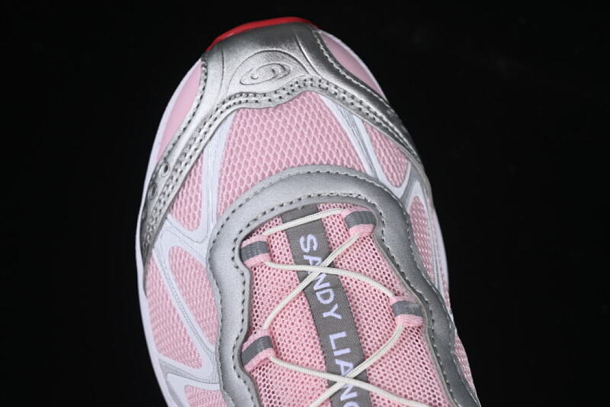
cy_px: 204
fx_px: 1271
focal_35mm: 75
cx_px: 305
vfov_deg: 18.2
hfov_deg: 27.0
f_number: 7.1
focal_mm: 50
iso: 160
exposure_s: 1/80
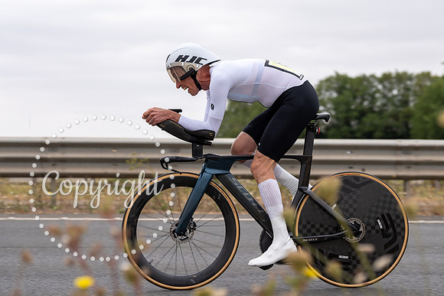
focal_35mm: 101
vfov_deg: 13.5
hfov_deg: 20.1
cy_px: 129
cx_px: 224
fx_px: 1251
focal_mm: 72
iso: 100
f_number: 3.5
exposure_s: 1/800
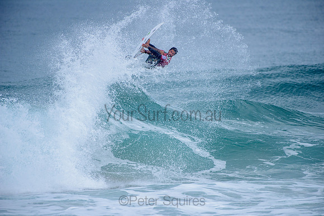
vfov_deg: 2.8
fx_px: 4501
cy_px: 108
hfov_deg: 4.1
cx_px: 162
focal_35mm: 500
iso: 320
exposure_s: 1/2000
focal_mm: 500
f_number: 5.6
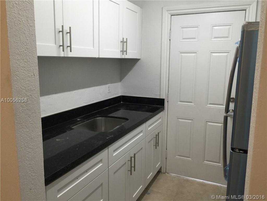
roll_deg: -2.1
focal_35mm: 29
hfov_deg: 61.7
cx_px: 134
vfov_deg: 48.2
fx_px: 224
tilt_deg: -8.4
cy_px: 100
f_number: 2.2
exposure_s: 1/30
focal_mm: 4.15
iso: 40
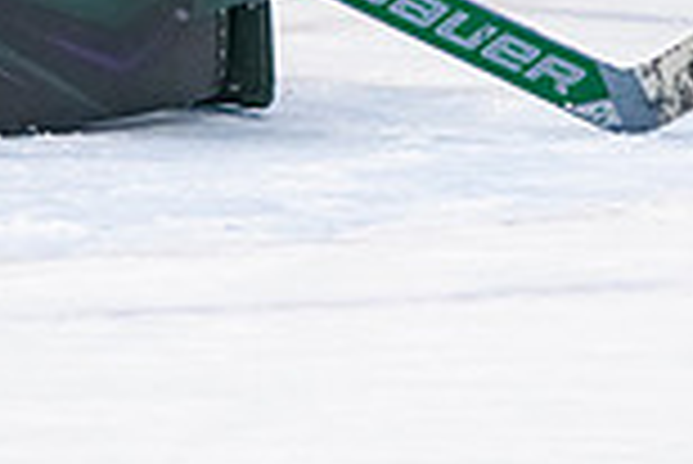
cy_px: -381
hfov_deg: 3.2
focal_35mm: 638
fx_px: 12293
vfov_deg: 2.2
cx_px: 229
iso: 2000
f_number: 3.2
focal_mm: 135
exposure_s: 1/640
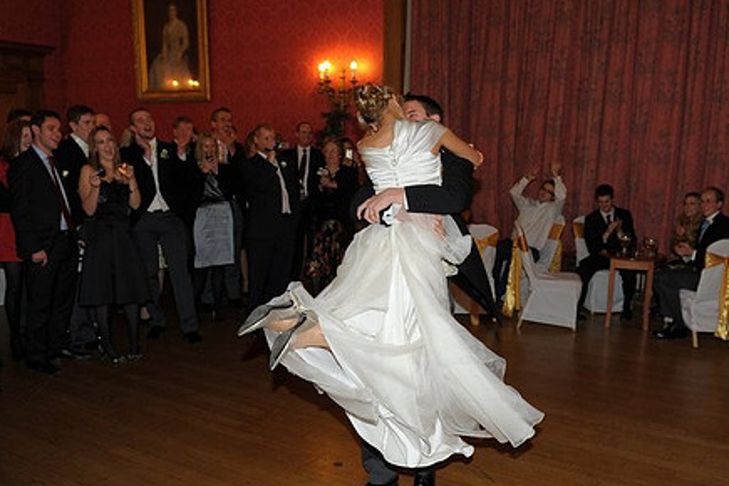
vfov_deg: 41.1
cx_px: 396
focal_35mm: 32
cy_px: 263
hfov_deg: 58.6
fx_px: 648
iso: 500
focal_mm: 24
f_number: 3.5
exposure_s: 1/80
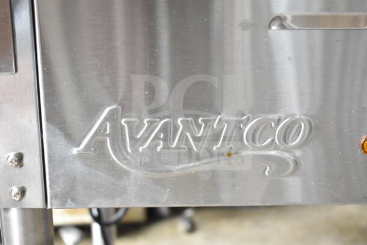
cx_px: 184
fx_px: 581
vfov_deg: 23.8
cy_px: 122
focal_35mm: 57
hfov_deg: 35.0
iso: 1600
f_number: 4.8
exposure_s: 1/80
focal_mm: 38
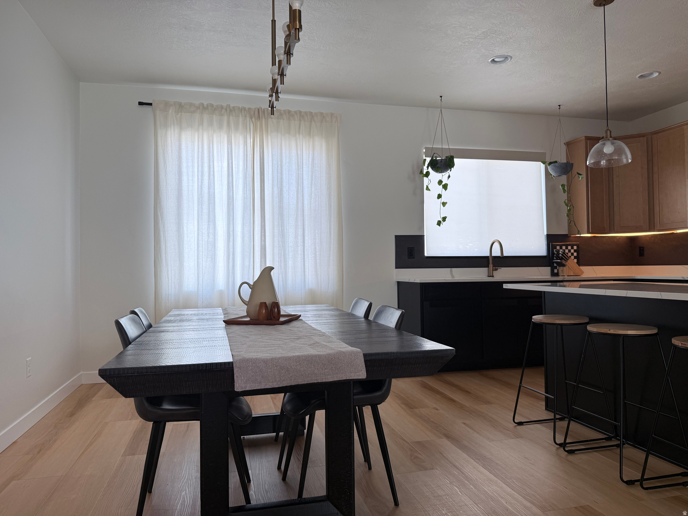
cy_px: 258
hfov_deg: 71.6
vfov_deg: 56.8
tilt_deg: +2.1
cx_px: 344
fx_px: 477
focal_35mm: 24
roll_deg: +1.1
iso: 64
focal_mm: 6.76
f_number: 1.78
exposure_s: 1/180
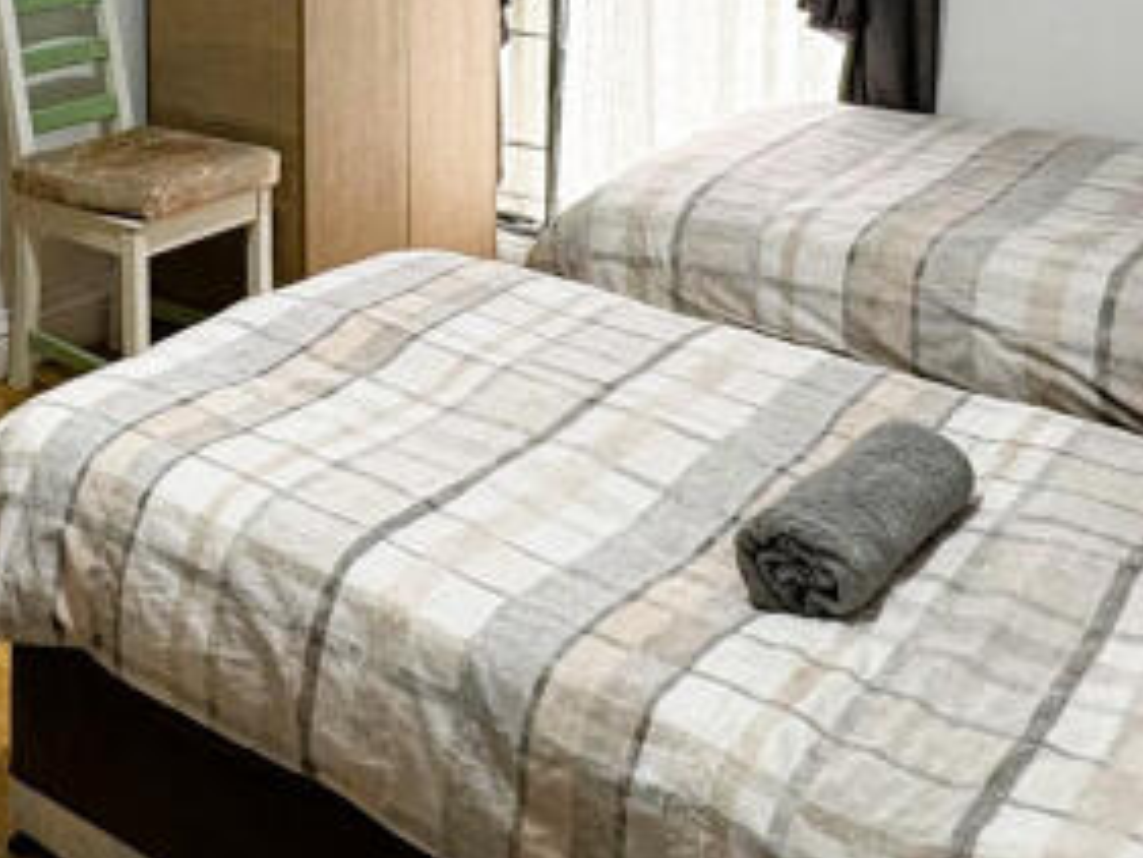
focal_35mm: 51
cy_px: -179
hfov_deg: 35.5
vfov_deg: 25.6
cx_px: 138
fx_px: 1685
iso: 320
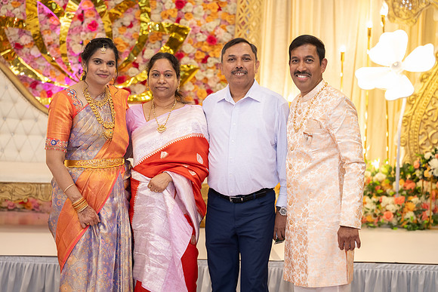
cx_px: 219
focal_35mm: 87
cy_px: 146
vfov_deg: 15.7
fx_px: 1063
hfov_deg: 23.3
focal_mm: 87
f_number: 3.2
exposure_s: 1/160
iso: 1000
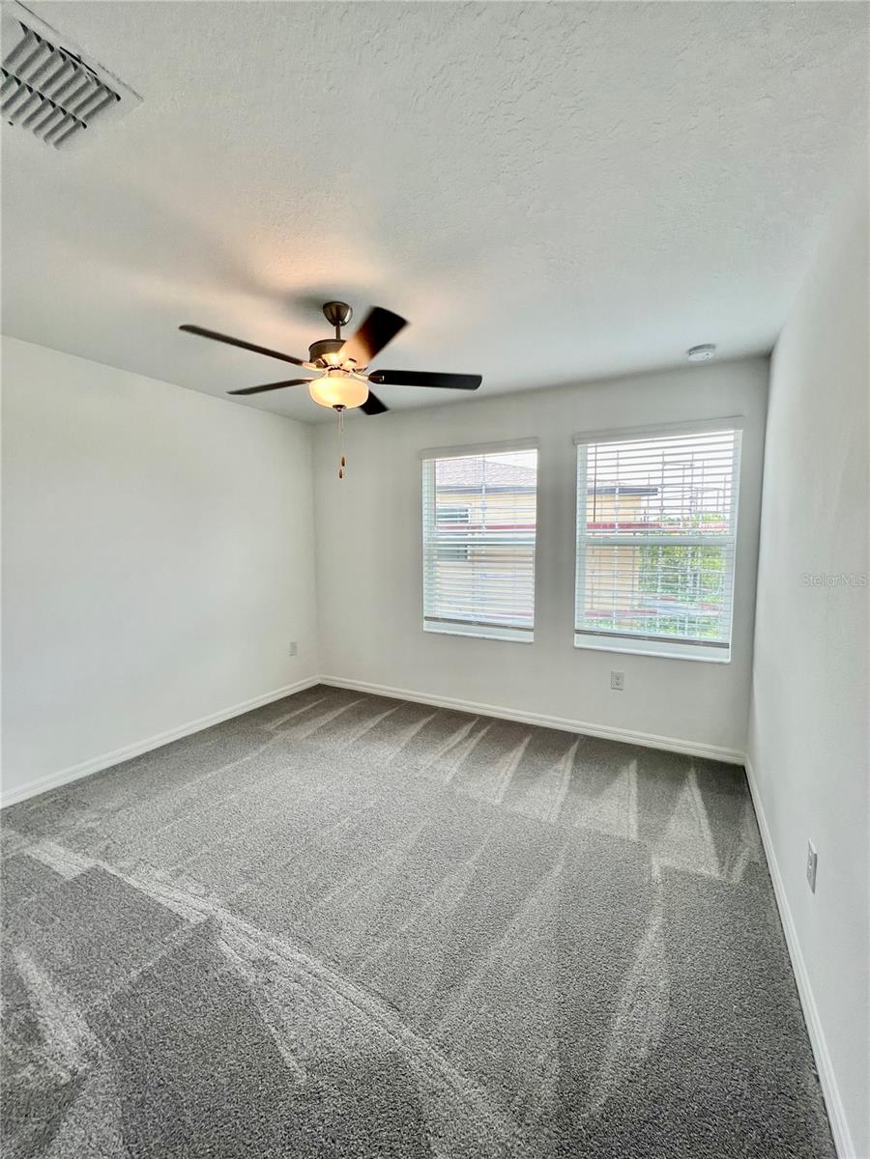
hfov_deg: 89.9
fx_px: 436
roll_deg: +0.2
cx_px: 435
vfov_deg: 106.2
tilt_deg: -5.0
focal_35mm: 13
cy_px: 580
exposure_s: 1/120
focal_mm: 1.57
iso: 40
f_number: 1.8
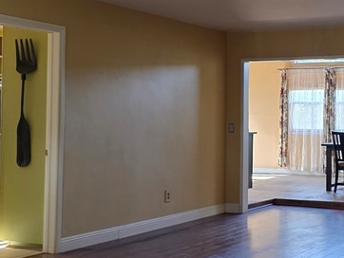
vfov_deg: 22.5
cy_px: 93
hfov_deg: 28.7
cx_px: 305
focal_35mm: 65
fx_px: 646
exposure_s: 1/120
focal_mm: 6.3
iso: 400
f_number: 1.7
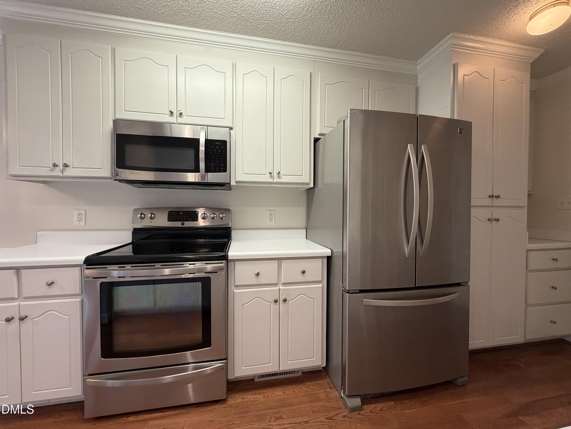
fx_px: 231
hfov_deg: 102.1
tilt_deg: -1.7
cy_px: 214
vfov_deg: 85.7
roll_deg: -0.2
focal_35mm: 14
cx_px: 286
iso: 320
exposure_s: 1/120
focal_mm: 2.22
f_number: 2.2
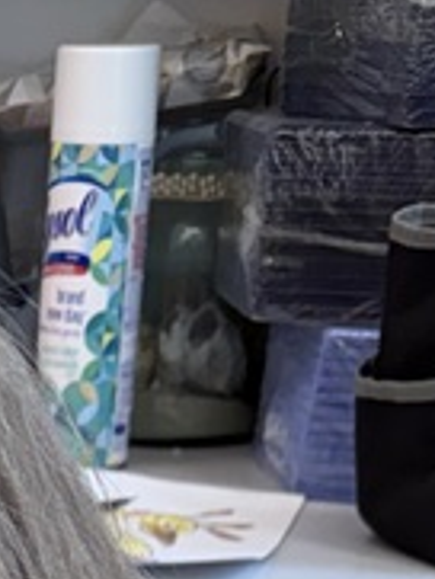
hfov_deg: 10.4
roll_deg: +0.0
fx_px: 2276
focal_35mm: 136
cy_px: 1635
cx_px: -285
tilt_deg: -36.1
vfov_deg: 10.8
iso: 80
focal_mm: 6.76
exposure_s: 1/120
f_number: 1.78
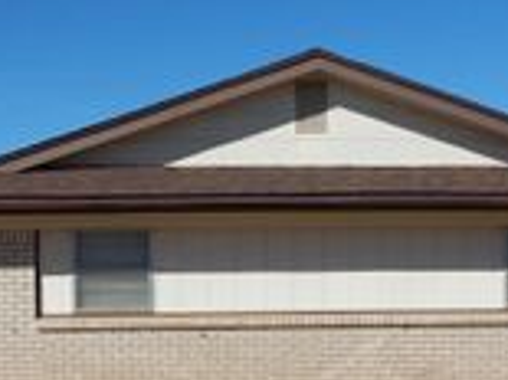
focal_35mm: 71
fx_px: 1041
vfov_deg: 20.4
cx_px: 118
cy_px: 319
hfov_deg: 27.0
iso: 125
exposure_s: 1/800
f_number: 6
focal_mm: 4
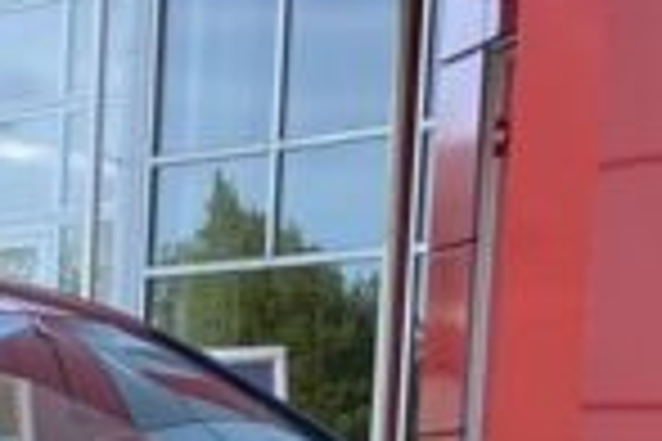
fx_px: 3457
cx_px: 59
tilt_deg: -10.1
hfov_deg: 10.9
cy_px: 1130
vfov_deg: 6.8
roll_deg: -1.4
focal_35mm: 188
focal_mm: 4.25
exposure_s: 1/351
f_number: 1.8
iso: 32
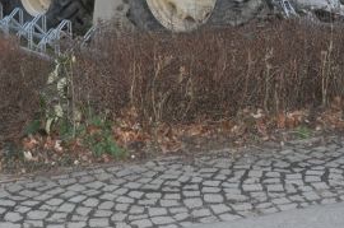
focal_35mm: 89
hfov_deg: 22.9
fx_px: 849
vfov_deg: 14.6
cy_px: -71
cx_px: 141
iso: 800
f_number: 3.5
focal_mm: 20
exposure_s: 1/60
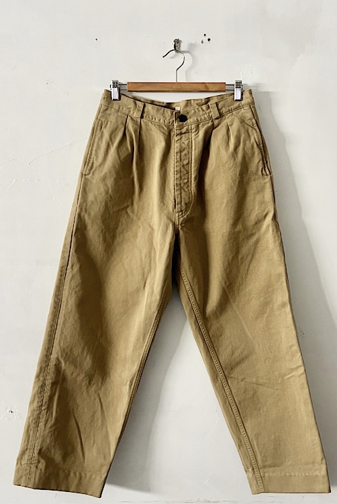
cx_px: 209
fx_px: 645
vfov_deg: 42.7
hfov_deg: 29.2
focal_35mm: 46
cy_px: 234
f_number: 1.6
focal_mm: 5.96
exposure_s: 1/60
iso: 250
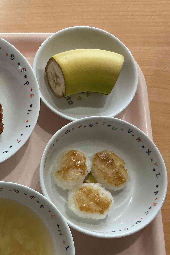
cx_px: -62
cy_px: 177
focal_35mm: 62
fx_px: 439
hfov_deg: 19.8
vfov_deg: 32.0
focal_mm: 3
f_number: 1.8
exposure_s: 1/60
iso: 160
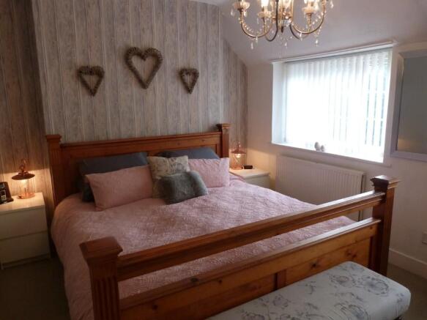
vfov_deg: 54.9
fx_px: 308
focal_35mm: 25
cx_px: 214
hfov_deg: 69.4
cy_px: 160
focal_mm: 4.5
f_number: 2.8
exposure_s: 1/60
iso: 250
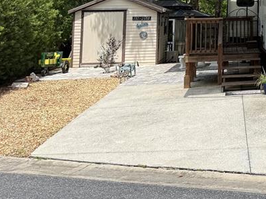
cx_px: 315
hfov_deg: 27.6
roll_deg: +0.8
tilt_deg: +7.8
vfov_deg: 21.8
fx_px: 476
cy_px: -44
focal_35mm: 62
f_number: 1.78
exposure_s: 1/2445
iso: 80
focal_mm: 6.76
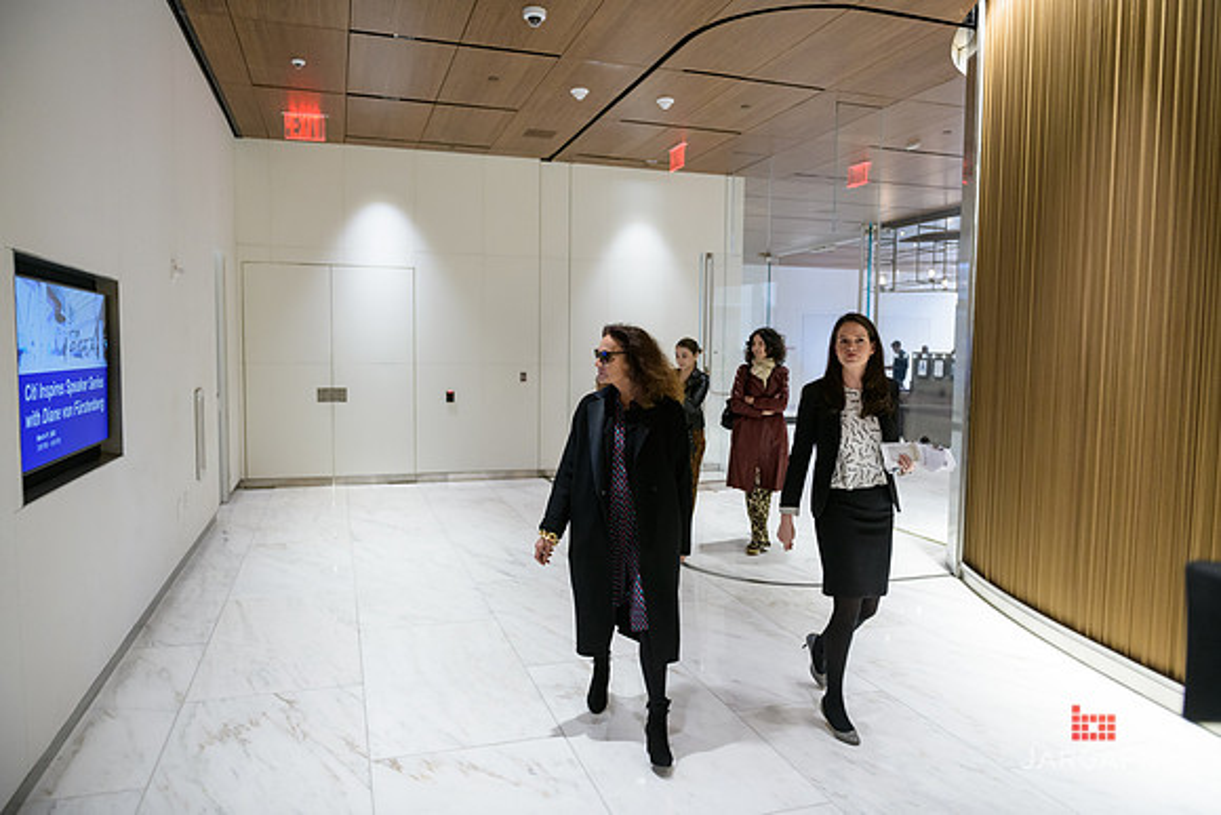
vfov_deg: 53.2
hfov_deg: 73.7
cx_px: 610
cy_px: 408
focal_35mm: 24
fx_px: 814
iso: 1250
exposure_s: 1/125
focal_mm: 24
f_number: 3.2
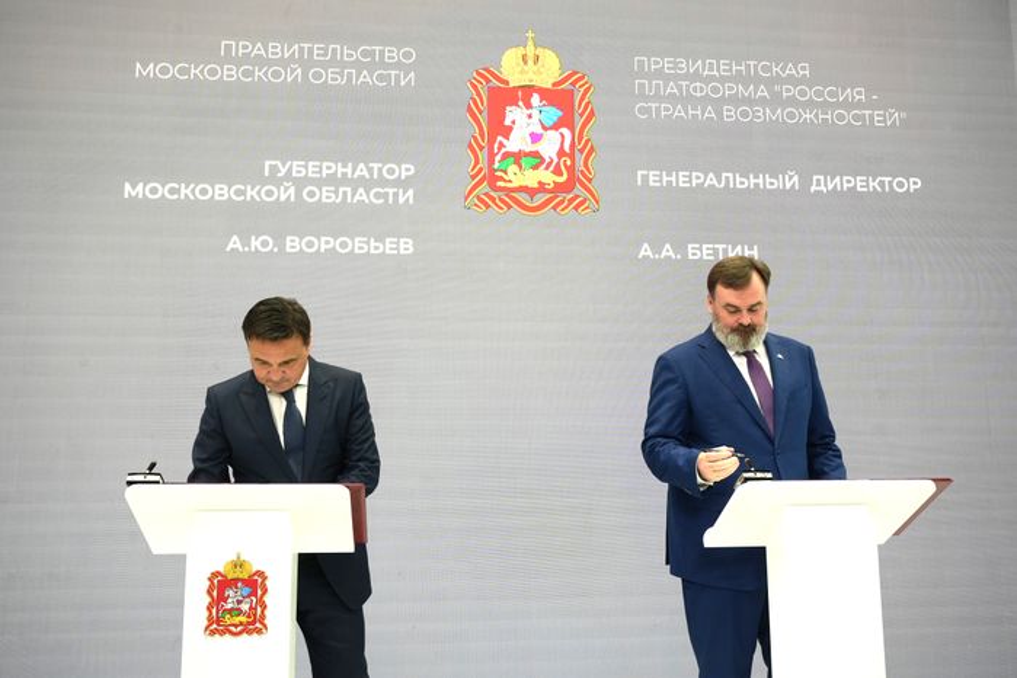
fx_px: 847
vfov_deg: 43.6
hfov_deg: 61.9
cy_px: 339
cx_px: 508
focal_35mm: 30
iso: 800
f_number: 4.5
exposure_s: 1/125
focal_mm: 30
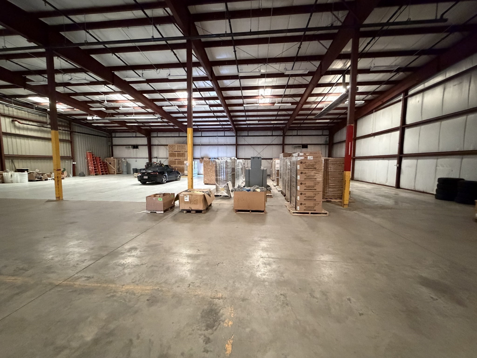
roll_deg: +0.0
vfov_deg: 85.7
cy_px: 179
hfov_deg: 102.1
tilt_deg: -4.7
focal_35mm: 14
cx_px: 238
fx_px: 193
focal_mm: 2.22
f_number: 2.2
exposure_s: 1/55
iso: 1250
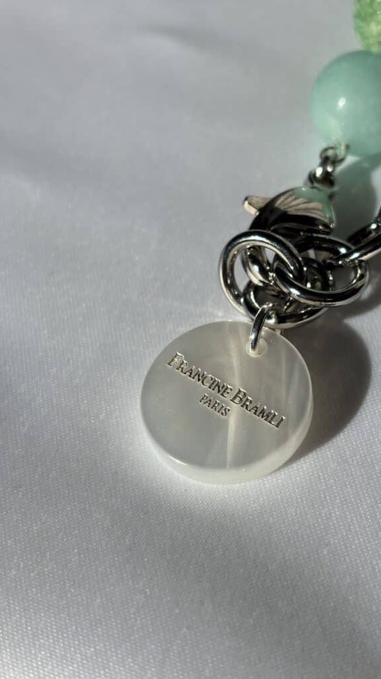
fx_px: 1025
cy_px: 340
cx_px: 248
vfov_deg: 36.6
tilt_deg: -55.0
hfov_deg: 21.0
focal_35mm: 57
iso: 40
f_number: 1.6
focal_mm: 5.96
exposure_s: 1/1667
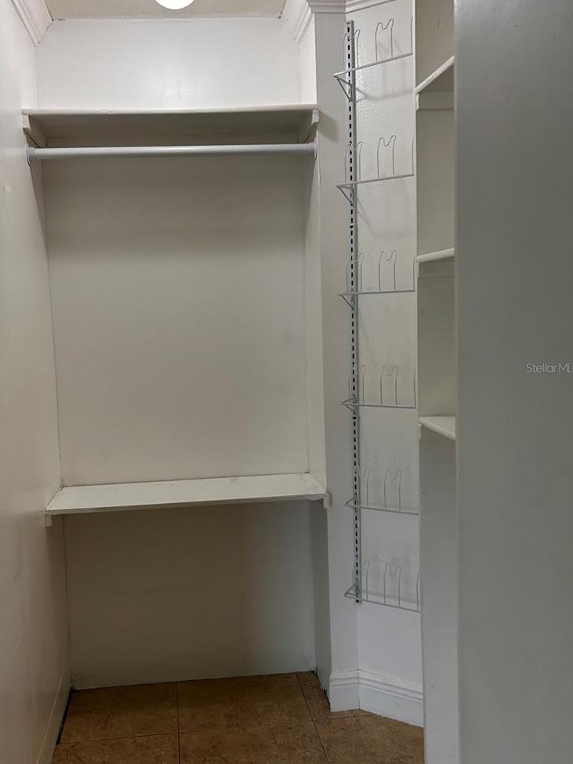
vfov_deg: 56.8
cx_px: 229
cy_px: 368
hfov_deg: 43.9
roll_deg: +2.1
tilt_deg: -3.7
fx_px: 706
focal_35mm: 32
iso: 80
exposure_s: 1/120
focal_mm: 5.7
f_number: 1.5
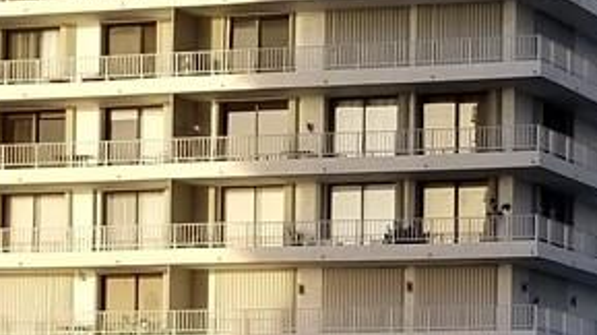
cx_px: 810
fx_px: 2483
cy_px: 550
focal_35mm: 157
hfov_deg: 13.2
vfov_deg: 7.5
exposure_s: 1/1076
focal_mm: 4.25
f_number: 1.7
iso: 50
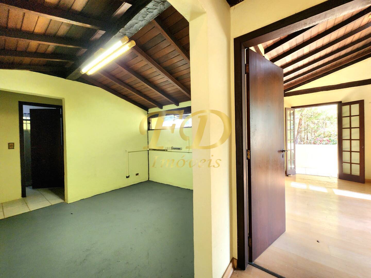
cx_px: 186
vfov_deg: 89.9
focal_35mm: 13
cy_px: 139
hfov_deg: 106.2
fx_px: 139
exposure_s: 1/60.2
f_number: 2.2
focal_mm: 2.2
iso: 160
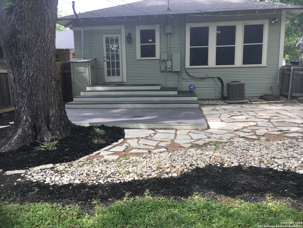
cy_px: 114
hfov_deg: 61.7
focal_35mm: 29
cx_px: 152
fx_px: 254
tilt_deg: -8.0
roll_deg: +0.6
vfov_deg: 48.2
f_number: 2.2
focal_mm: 4.15
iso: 25
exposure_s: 1/284
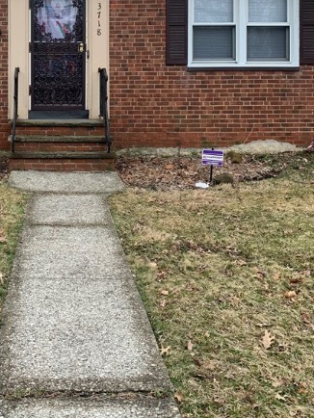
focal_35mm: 46
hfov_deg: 30.7
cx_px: 62
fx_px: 556
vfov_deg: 40.3
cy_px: 115
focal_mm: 4.25
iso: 25
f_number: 1.8
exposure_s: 1/121
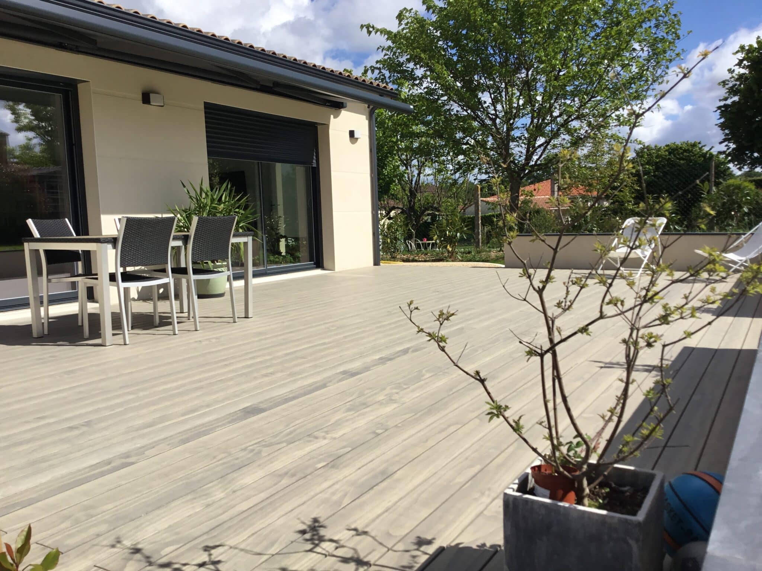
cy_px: 286
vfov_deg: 45.4
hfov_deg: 58.4
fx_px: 682
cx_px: 381
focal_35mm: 31
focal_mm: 3.3
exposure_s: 1/1698
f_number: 2.4
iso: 25
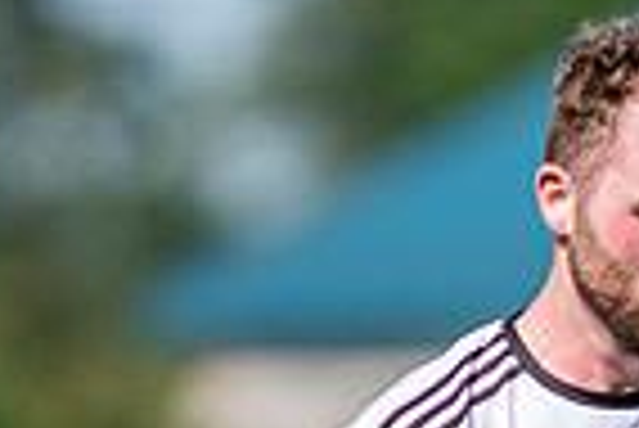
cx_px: 526
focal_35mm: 1876
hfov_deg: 1.1
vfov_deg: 0.7
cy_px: 777
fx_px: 33333
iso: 100
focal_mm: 300
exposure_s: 1/2000
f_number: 2.8
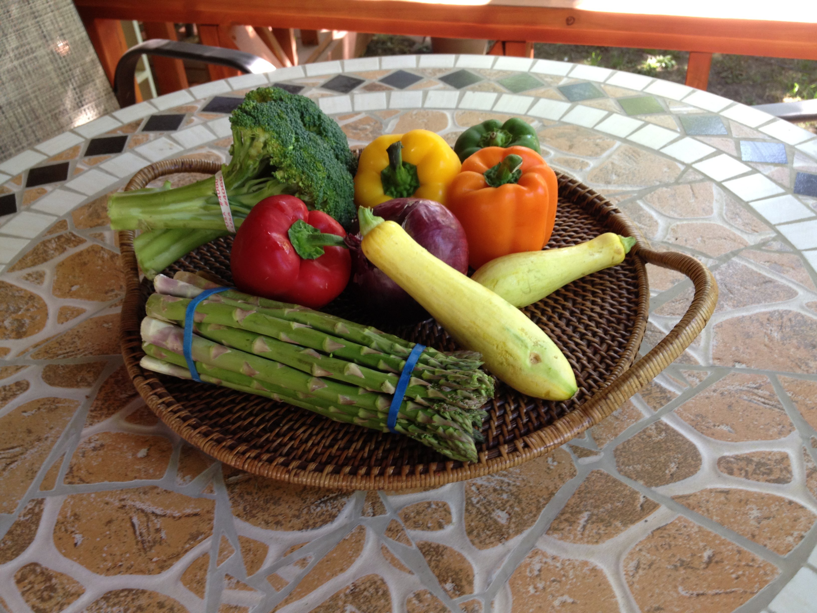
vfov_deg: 40.7
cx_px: 408
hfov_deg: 52.6
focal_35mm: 35
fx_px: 826
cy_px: 306
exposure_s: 1/20
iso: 64
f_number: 2.4
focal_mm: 4.28
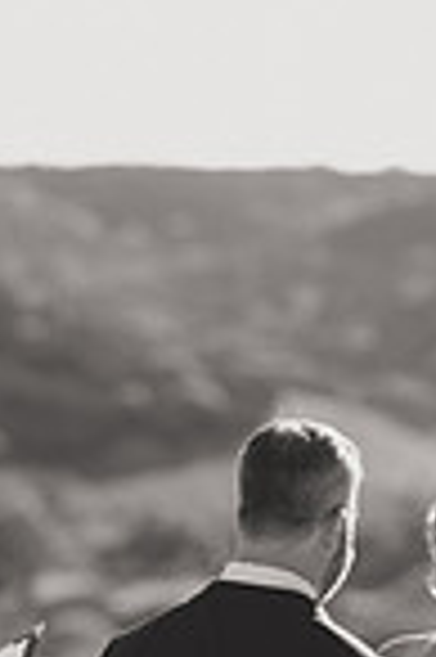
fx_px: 4771
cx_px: 218
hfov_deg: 5.2
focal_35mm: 262
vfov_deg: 7.8
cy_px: 752
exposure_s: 1/1250
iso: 50
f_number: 2
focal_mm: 85
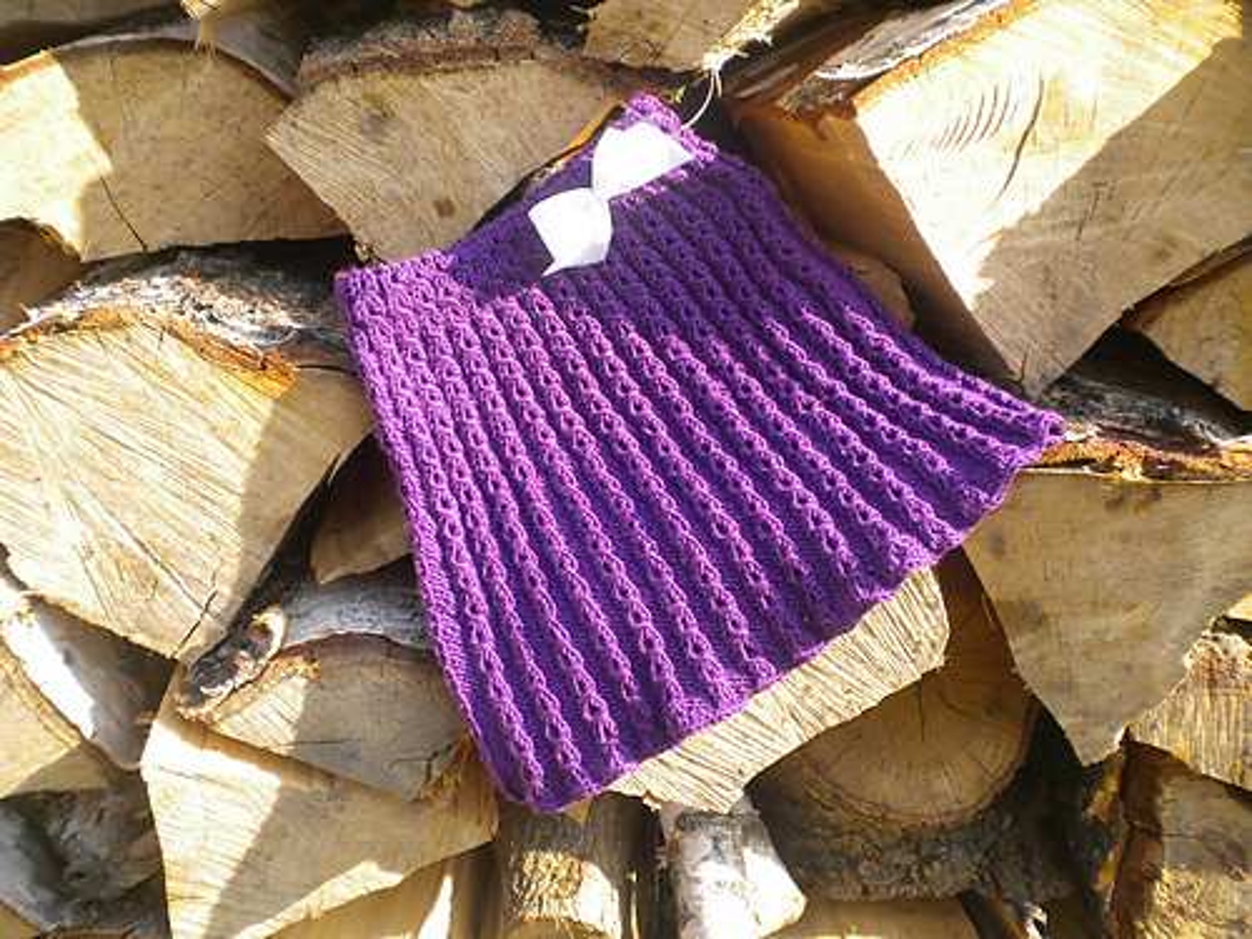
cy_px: 470
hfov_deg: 52.6
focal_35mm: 35
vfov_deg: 40.7
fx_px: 1266
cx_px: 626
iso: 100
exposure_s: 1/166
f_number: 4.6
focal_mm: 6.3
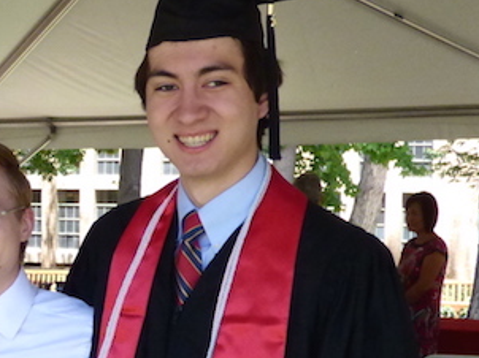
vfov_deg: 15.7
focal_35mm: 93
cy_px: 329
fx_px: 1286
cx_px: 40
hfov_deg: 20.6
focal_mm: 7.07
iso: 800
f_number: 3.6
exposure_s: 1/1000
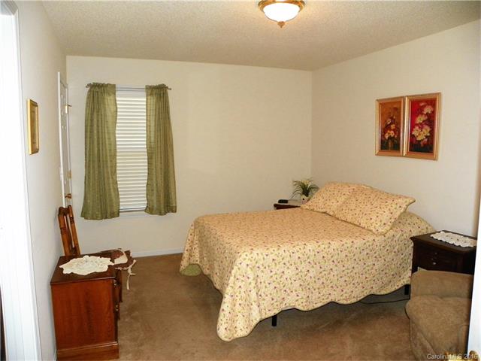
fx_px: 361
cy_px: 180
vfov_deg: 53.1
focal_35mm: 26
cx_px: 240
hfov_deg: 67.3
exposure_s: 1/125
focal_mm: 4.6
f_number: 2.8
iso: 200
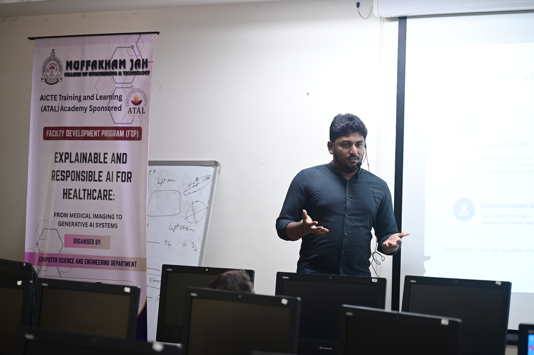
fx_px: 1482
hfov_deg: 20.4
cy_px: 178
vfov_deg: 13.7
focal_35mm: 100
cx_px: 267
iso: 2500
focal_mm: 100
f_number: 4
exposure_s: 1/125
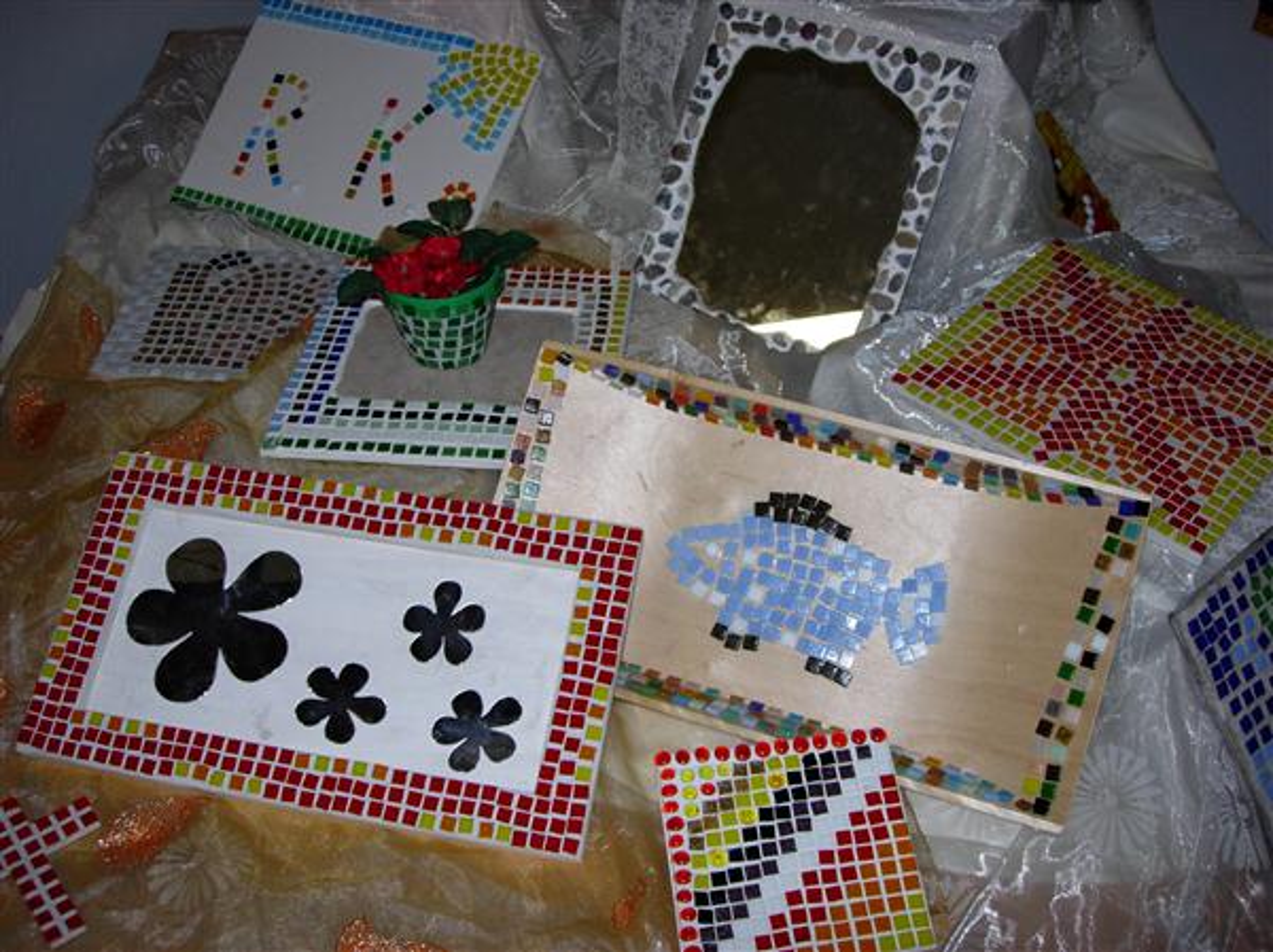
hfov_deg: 49.0
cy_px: 476
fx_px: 1396
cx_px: 636
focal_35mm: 38
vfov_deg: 37.7
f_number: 2.8
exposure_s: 1/64
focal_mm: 7.8
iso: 79
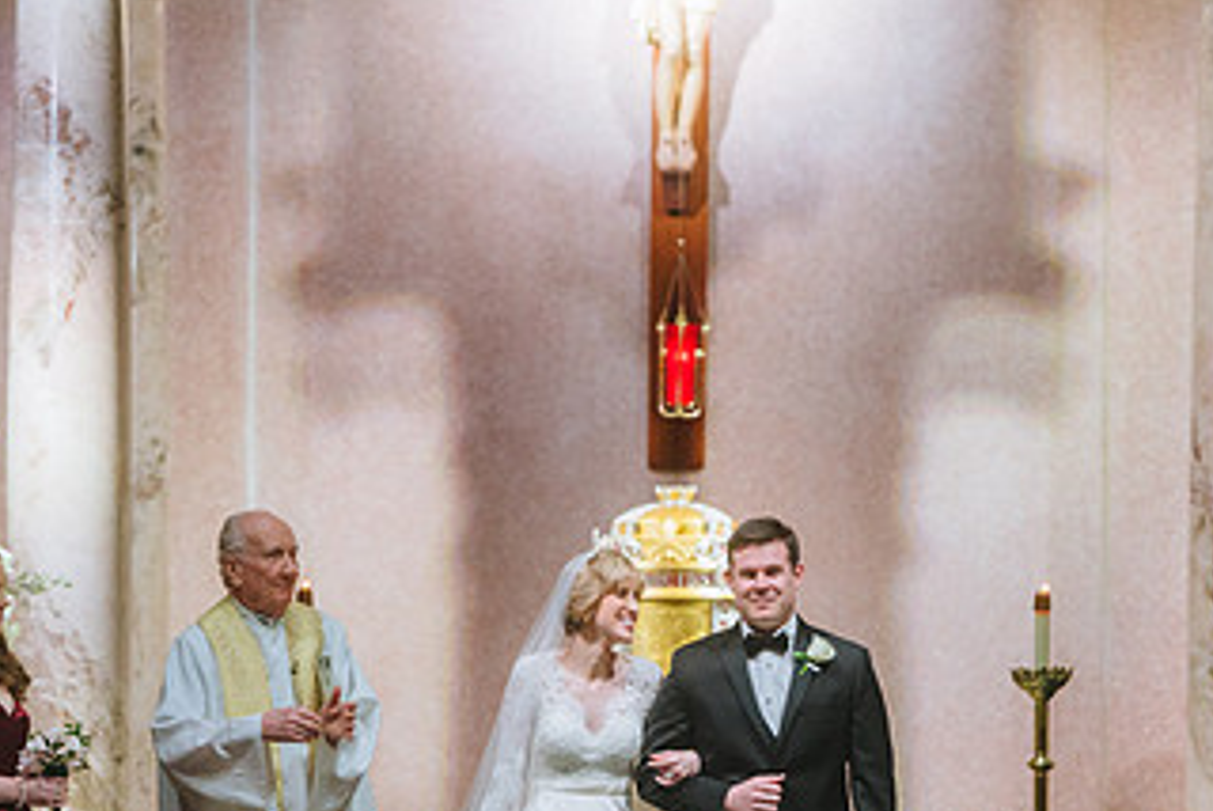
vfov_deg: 4.2
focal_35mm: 326
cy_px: 692
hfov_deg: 6.3
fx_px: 10994
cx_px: 694
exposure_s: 1/200
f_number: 2.8
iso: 1250
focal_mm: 180
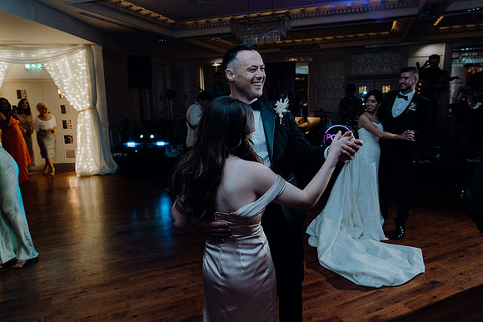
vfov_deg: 51.3
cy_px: 161
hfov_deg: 71.5
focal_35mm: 25
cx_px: 242
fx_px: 335
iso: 2500
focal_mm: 25
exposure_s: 1/160
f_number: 3.5
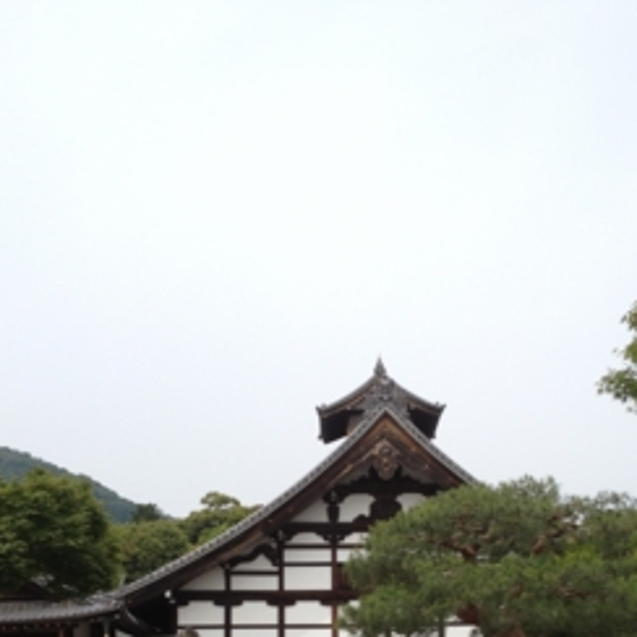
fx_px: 1187
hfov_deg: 30.0
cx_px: 339
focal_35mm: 57
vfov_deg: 28.8
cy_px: 574
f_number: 2.4
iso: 64
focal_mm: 4.28
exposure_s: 1/1672
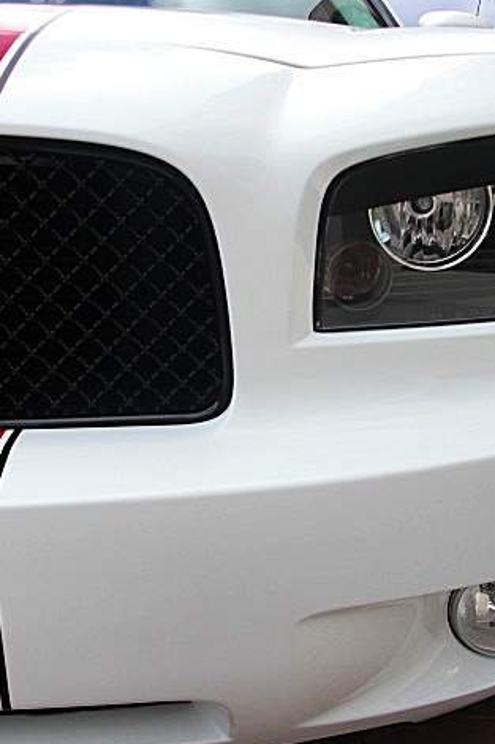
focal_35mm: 51
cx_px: 202
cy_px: 369
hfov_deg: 26.4
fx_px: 1053
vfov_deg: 38.9
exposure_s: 1/500
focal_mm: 6.3
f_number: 2.8
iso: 50
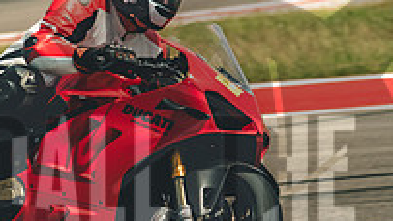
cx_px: 230
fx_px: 7188
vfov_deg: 1.8
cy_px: 172
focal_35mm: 690
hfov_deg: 3.1
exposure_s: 1/1250
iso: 320
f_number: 4.8
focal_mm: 153.3
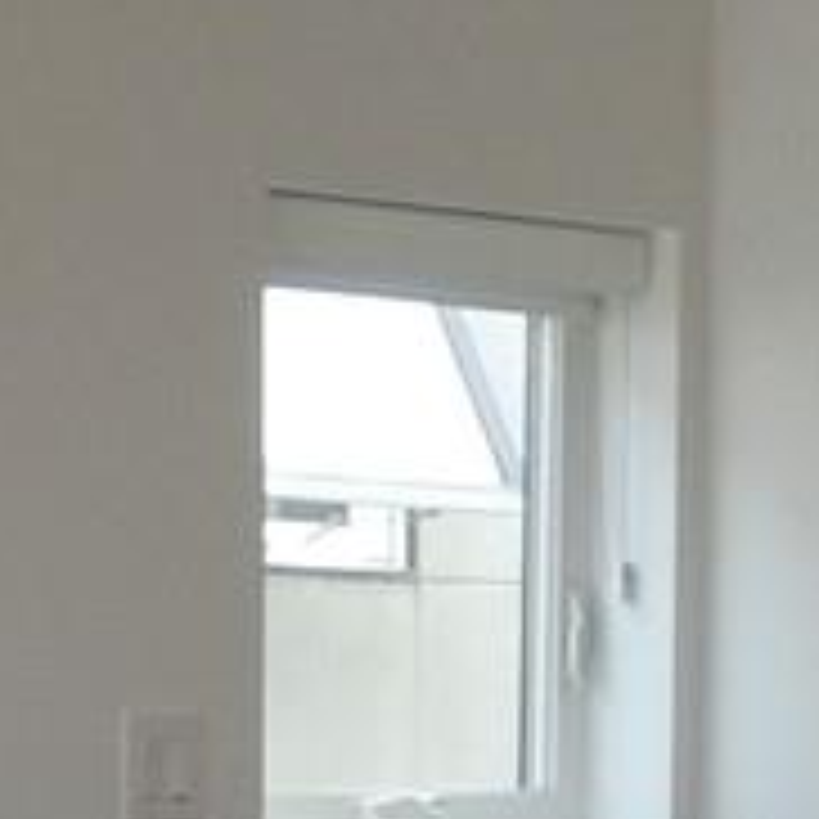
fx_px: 5006
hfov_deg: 9.3
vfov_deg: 8.9
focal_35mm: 187
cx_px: -90
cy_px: 1606
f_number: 3.3
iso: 100
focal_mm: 4.3
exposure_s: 1/60
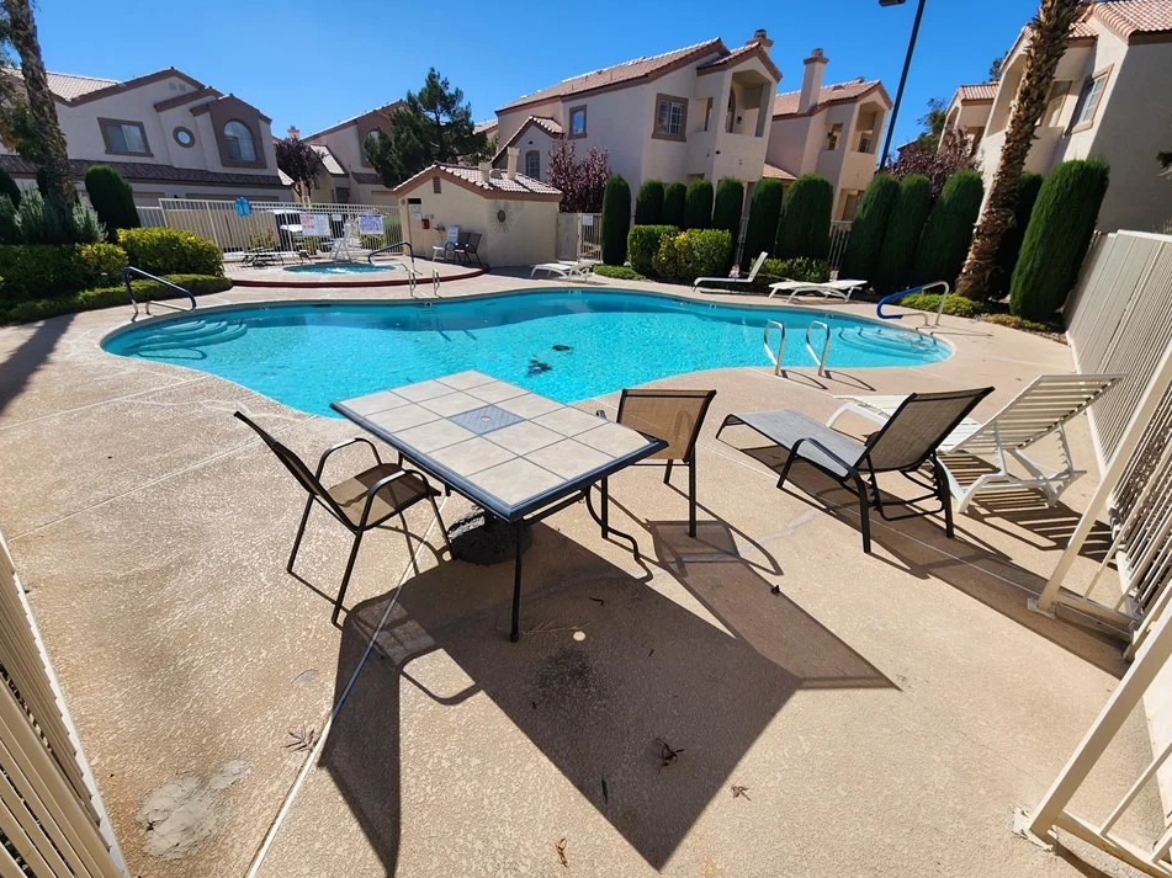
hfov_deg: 102.0
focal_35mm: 14
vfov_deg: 85.6
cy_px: 451
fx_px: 474
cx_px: 558
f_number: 2.2
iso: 50
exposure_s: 1/2745
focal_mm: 2.2
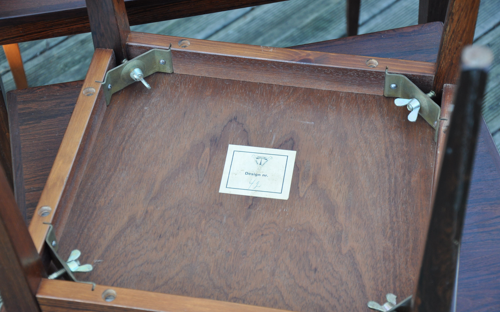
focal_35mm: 89
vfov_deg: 14.7
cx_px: 251
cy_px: 164
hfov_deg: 23.3
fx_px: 1213
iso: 500
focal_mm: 58
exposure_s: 1/90
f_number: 5
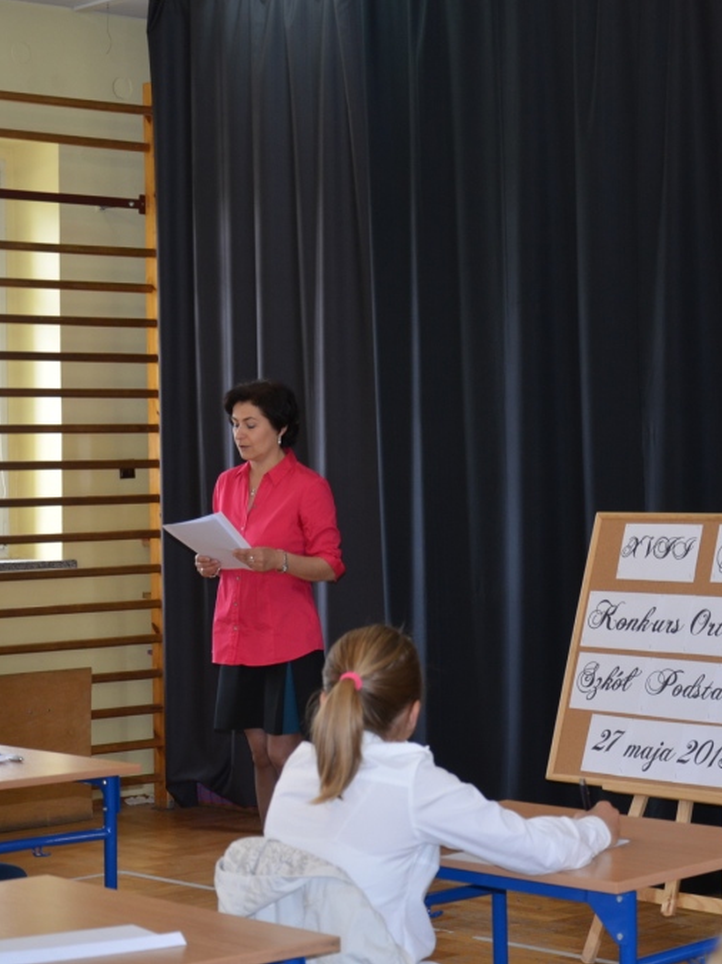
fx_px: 2309
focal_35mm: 83
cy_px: 481
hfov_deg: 17.7
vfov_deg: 23.6
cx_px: 465
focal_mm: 38
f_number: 4.5
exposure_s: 1/80
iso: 400
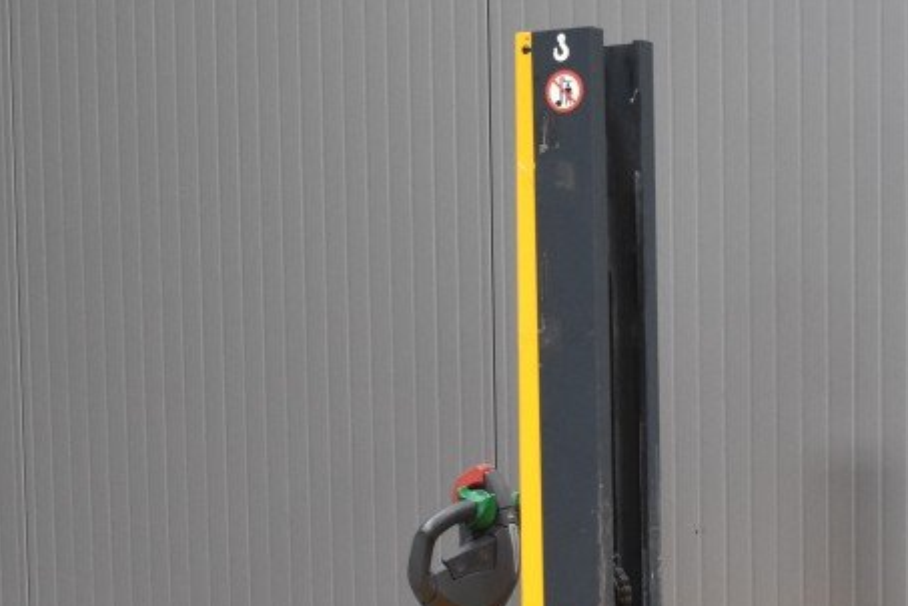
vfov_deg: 13.4
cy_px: 730
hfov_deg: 20.4
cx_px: 655
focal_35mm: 99
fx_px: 2505
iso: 1600
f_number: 5
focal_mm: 25
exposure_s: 1/50
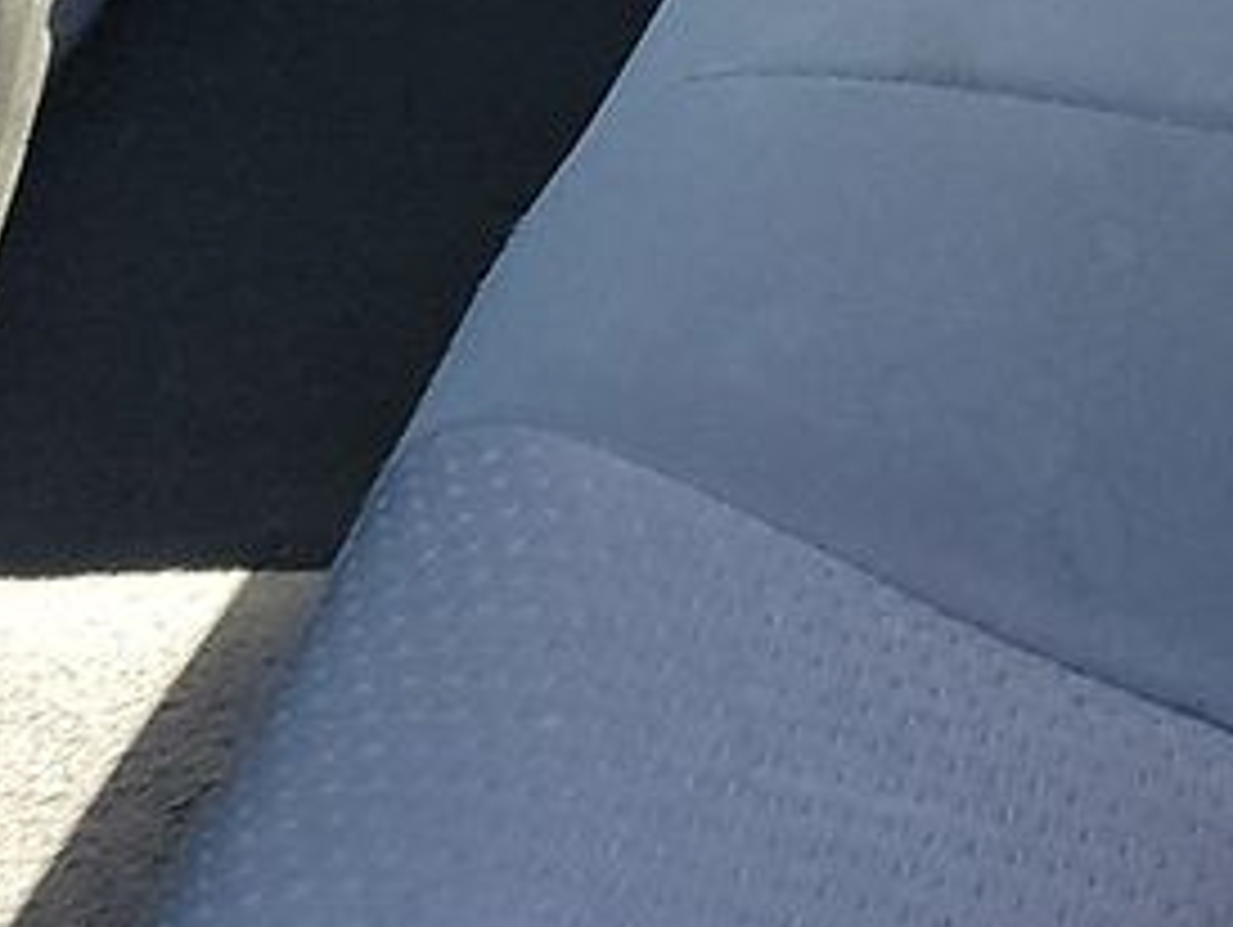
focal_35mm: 140
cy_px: -1292
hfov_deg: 12.6
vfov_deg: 9.5
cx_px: 2349
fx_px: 4991
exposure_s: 1/59
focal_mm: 6.7
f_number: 1.8
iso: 343
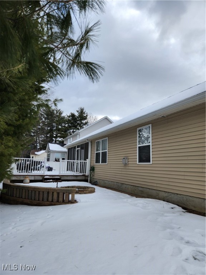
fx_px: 182
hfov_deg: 58.9
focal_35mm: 23
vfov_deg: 73.9
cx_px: 103
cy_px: 138
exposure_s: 1/1255
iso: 20
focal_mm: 5.4
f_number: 1.8
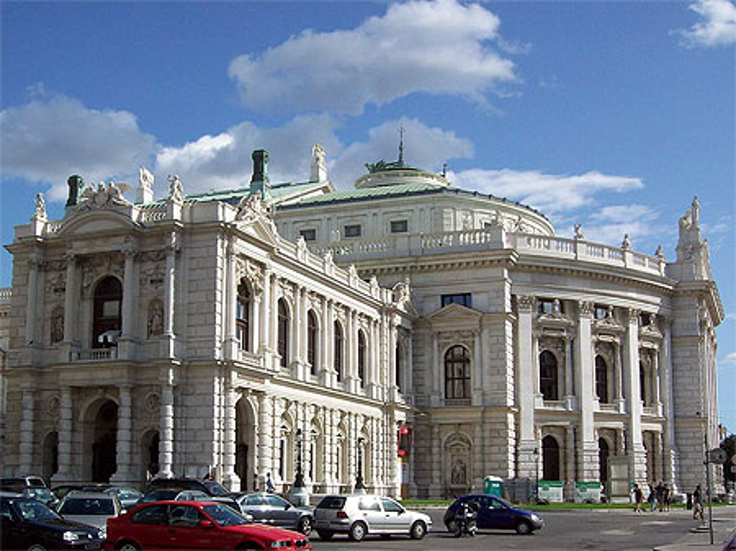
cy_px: 276
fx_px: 956
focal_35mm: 45
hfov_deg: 42.1
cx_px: 368
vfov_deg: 32.2
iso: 80
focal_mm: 7.6
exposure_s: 1/713
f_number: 5.4
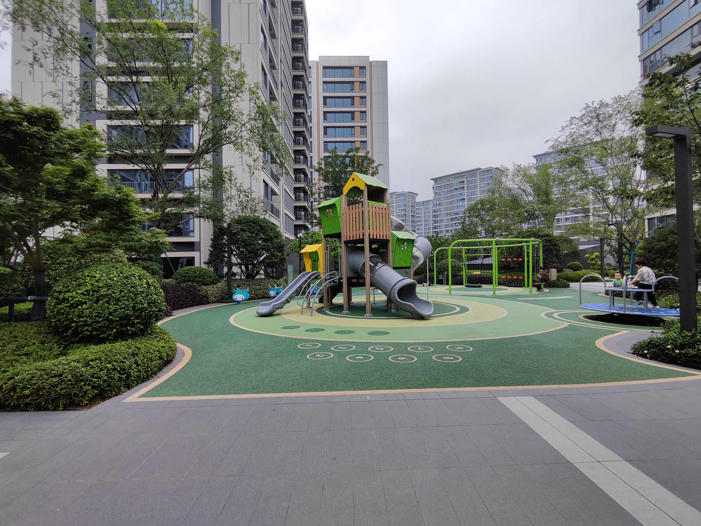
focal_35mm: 16
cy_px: 263
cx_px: 350
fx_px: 324
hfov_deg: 94.5
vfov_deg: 78.1
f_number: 2.4
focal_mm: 2.13
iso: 50
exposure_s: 1/1301
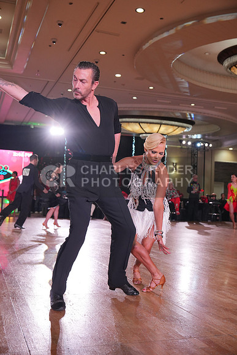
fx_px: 405
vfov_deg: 47.4
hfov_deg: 32.6
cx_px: 118
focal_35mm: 41
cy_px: 178
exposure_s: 1/500
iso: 1600
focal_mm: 41
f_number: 4
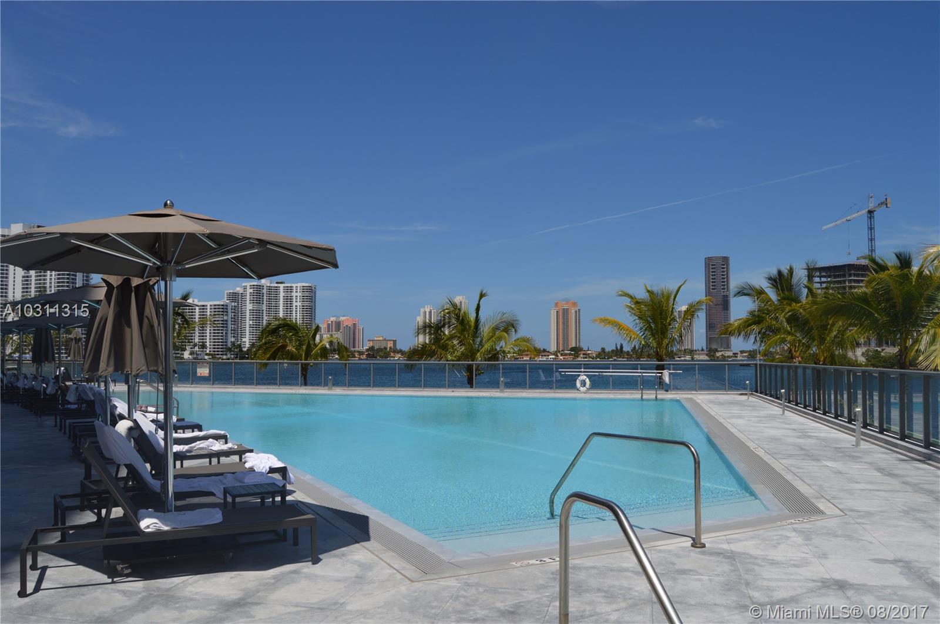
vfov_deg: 47.8
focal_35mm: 27
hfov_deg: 67.4
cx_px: 470
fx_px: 704
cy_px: 312
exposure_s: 1/400
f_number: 10
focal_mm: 18
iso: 100
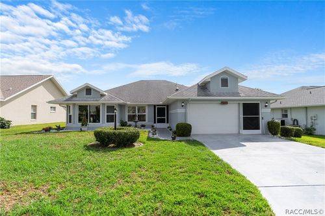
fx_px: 190
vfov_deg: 59.5
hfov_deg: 81.2
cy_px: 108
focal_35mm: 21
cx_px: 162
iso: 320
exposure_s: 1/1000
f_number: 8
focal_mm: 14
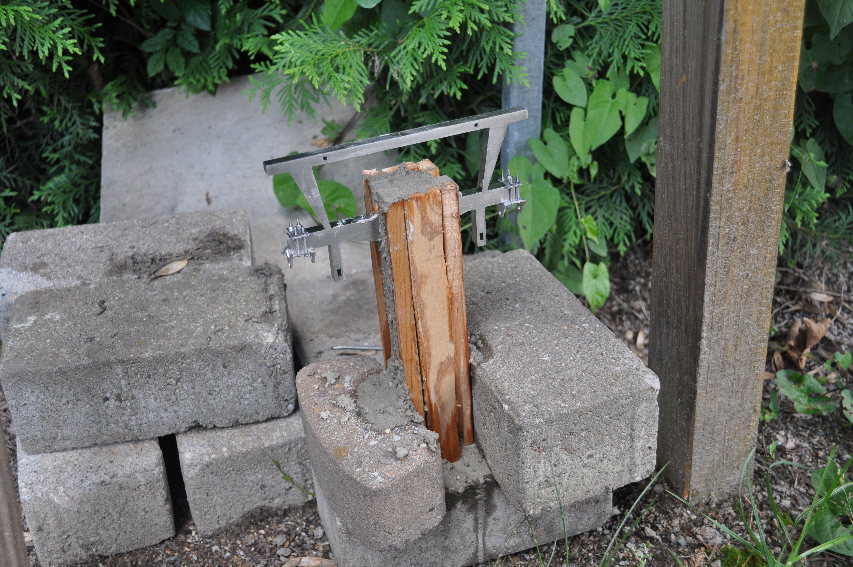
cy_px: 284
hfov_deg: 45.0
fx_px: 1029
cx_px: 426
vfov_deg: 30.8
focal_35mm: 44
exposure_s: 1/80
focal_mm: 29
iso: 400
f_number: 4.5
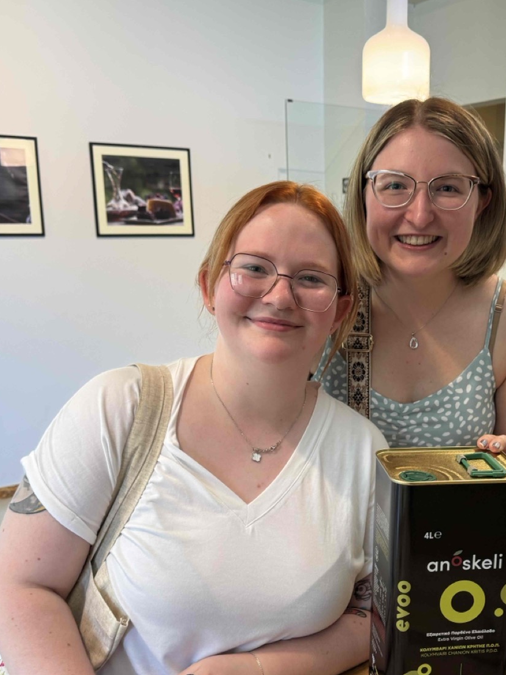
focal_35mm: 37
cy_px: 410
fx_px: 721
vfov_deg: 49.8
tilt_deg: -14.9
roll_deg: -0.8
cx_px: 353
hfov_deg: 38.1
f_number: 1.78
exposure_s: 1/50
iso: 125
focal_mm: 6.76
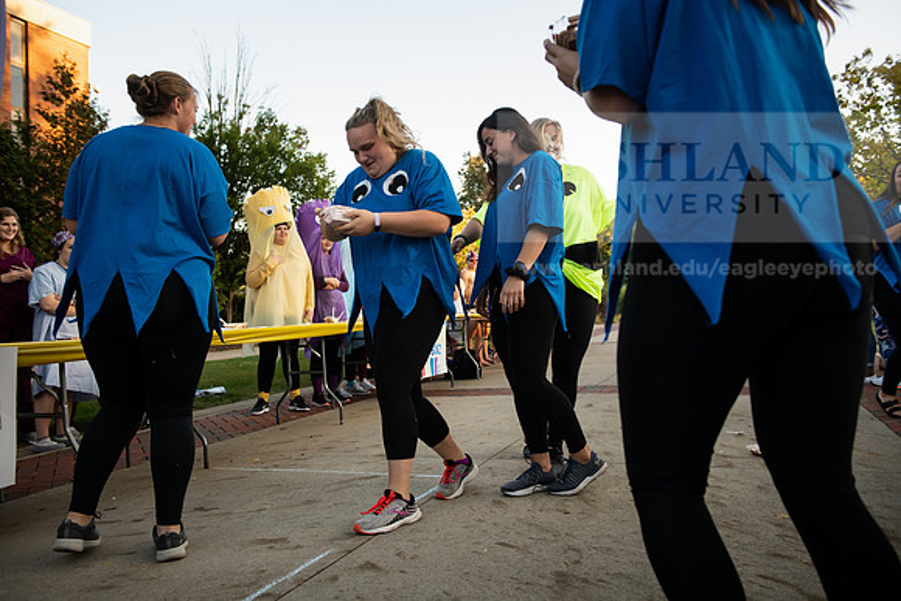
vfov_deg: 42.3
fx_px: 776
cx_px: 450
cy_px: 300
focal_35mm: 31
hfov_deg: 60.3
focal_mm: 31
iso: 640
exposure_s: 1/400
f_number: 4
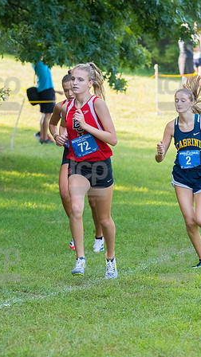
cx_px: 89
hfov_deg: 5.0
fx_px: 2312
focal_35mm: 244
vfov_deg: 8.8
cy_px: 178
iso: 3200
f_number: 5
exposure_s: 1/1600
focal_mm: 155
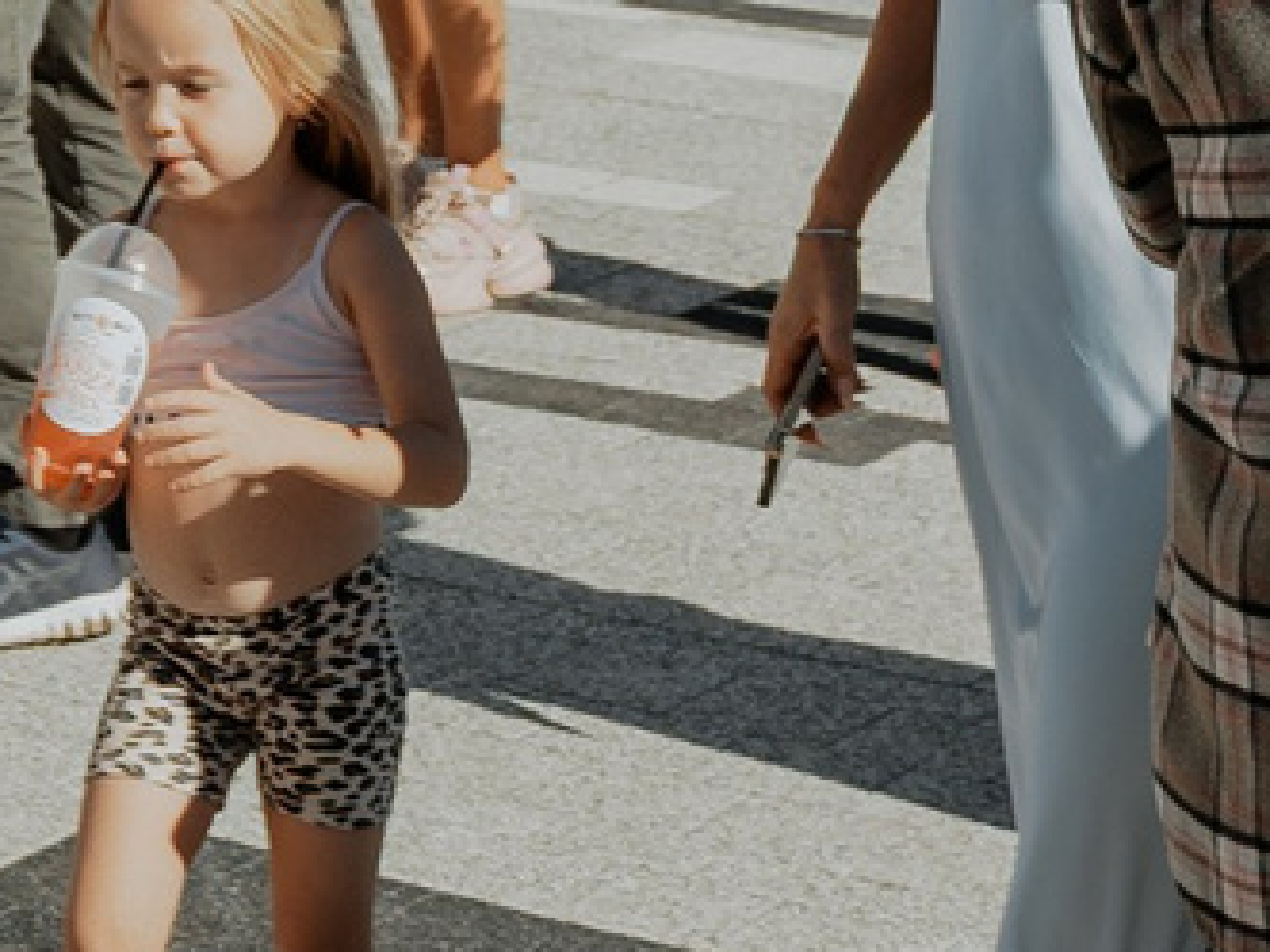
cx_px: -662
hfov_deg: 10.7
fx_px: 6531
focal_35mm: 178
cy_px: -1325
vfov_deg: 7.8
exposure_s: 1/800
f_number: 4
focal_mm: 24
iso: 100
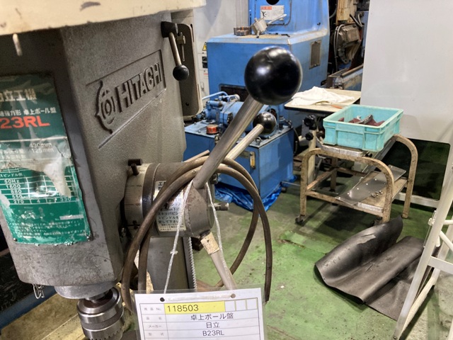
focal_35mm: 28
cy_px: 170
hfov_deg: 63.4
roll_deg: +2.6
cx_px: 226
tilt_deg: -22.8
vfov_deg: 49.7
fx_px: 366
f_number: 1.8
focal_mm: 3.99
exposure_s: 1/59
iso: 320
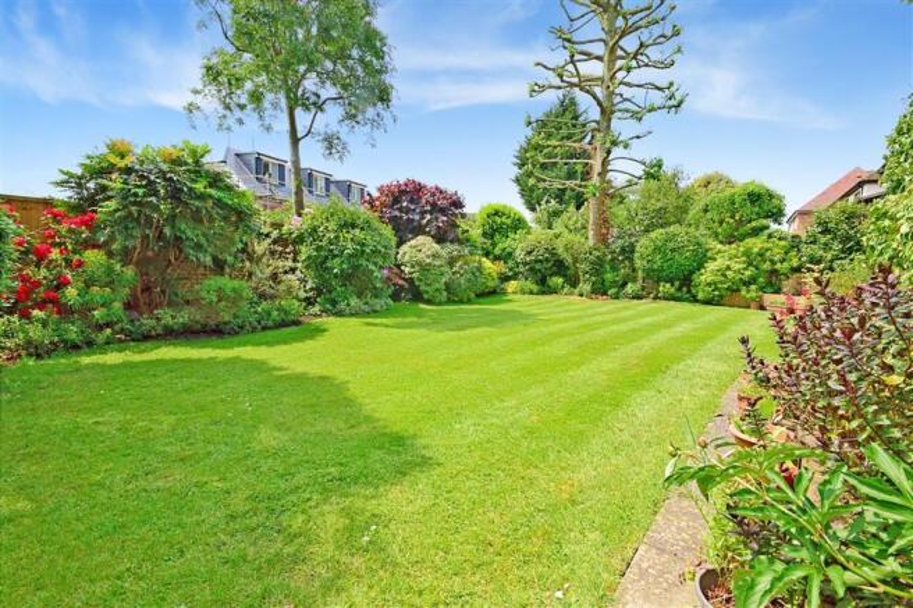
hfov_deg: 100.4
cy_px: 304
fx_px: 380
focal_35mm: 15
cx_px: 456
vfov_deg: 77.3
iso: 160
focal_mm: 10
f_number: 22
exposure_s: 1/80
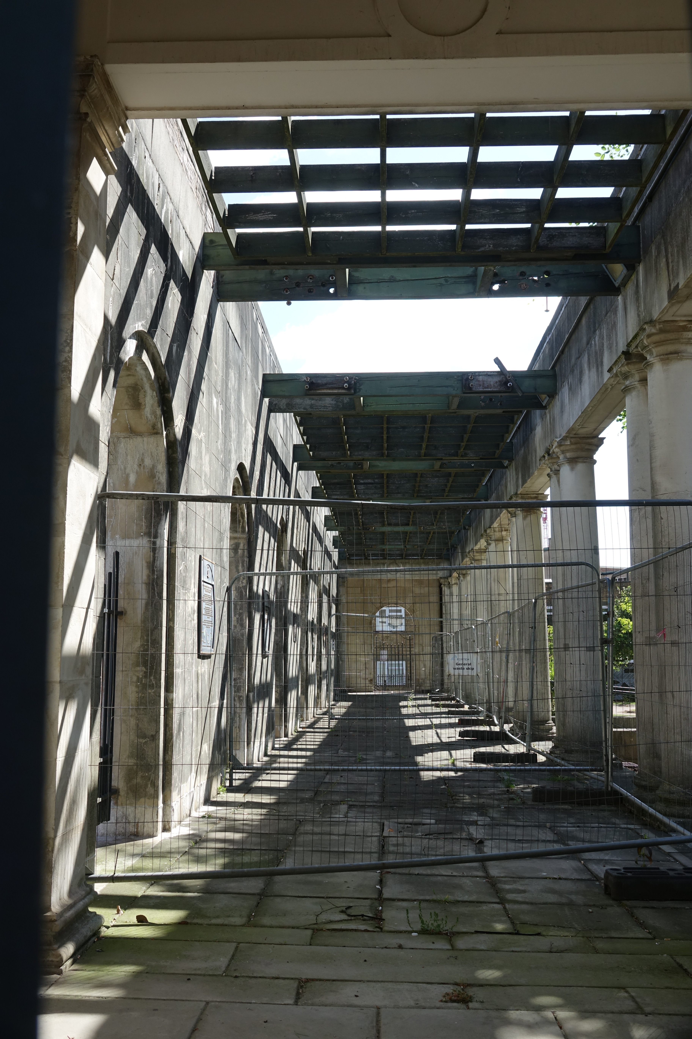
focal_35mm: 34
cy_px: 520
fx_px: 980
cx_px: 346
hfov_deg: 38.9
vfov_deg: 55.8
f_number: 4
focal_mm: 12.63
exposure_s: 1/320
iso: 100
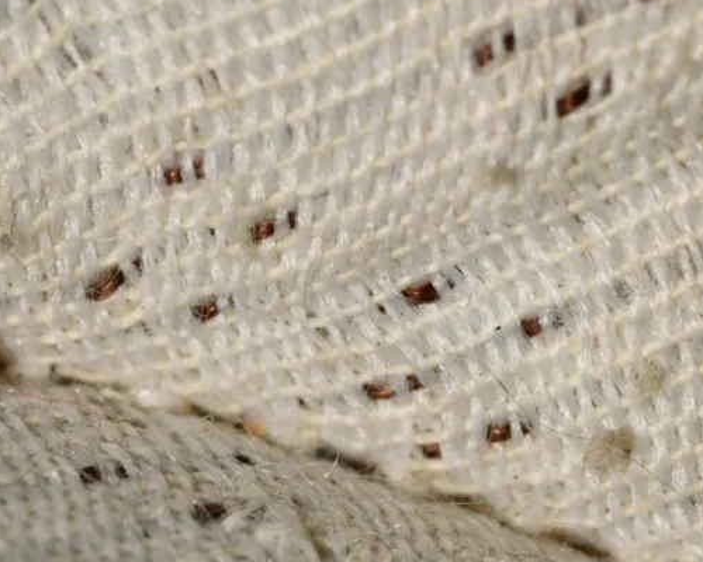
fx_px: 3599
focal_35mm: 173
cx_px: 63
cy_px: 390
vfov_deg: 8.9
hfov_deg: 11.1
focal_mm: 90
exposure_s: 1/250
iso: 64
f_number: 22
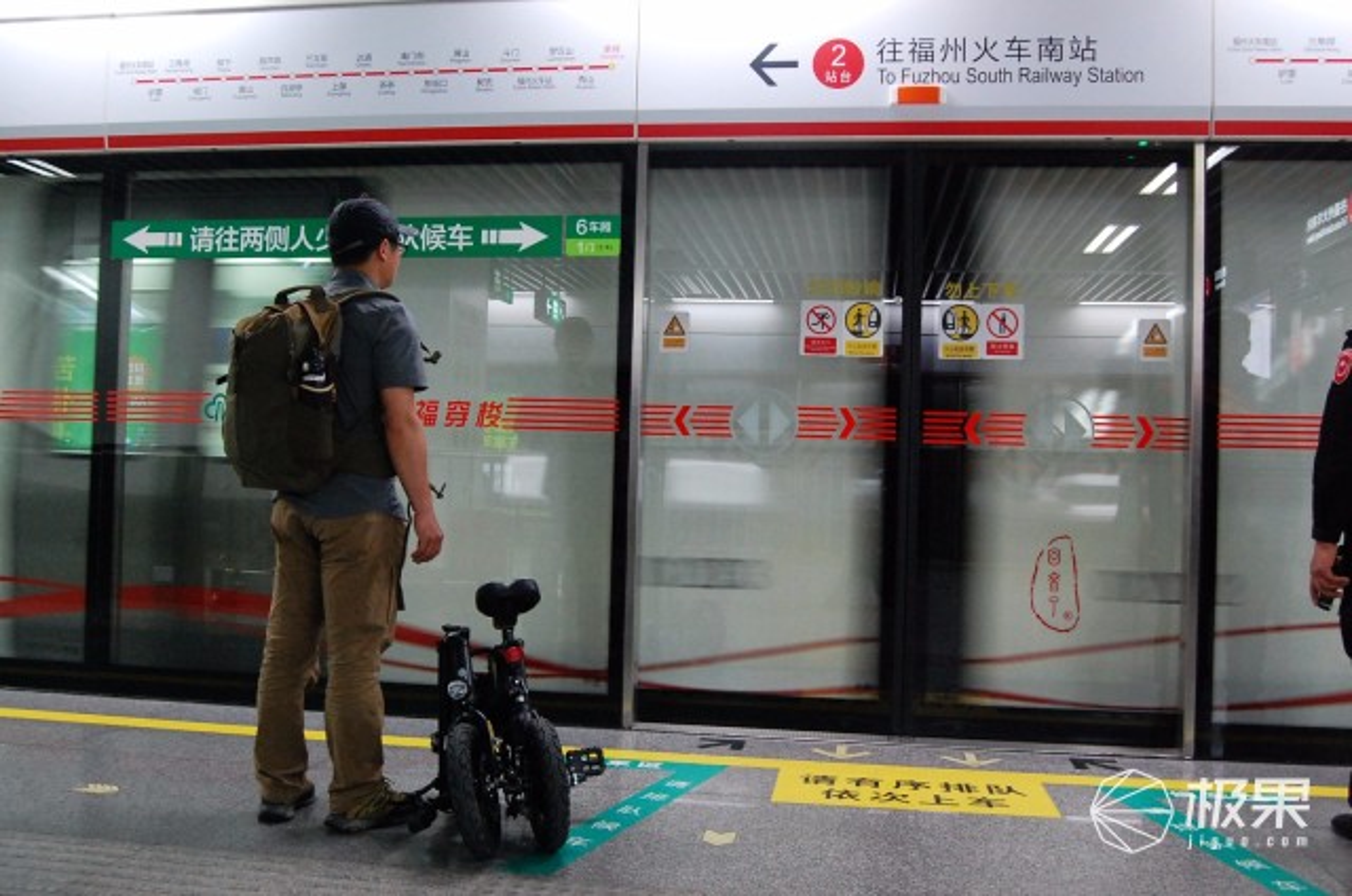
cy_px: 448
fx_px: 1237
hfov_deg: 57.3
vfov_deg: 39.8
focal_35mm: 33
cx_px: 676
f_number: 6.3
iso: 1600
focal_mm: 22
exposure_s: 1/30
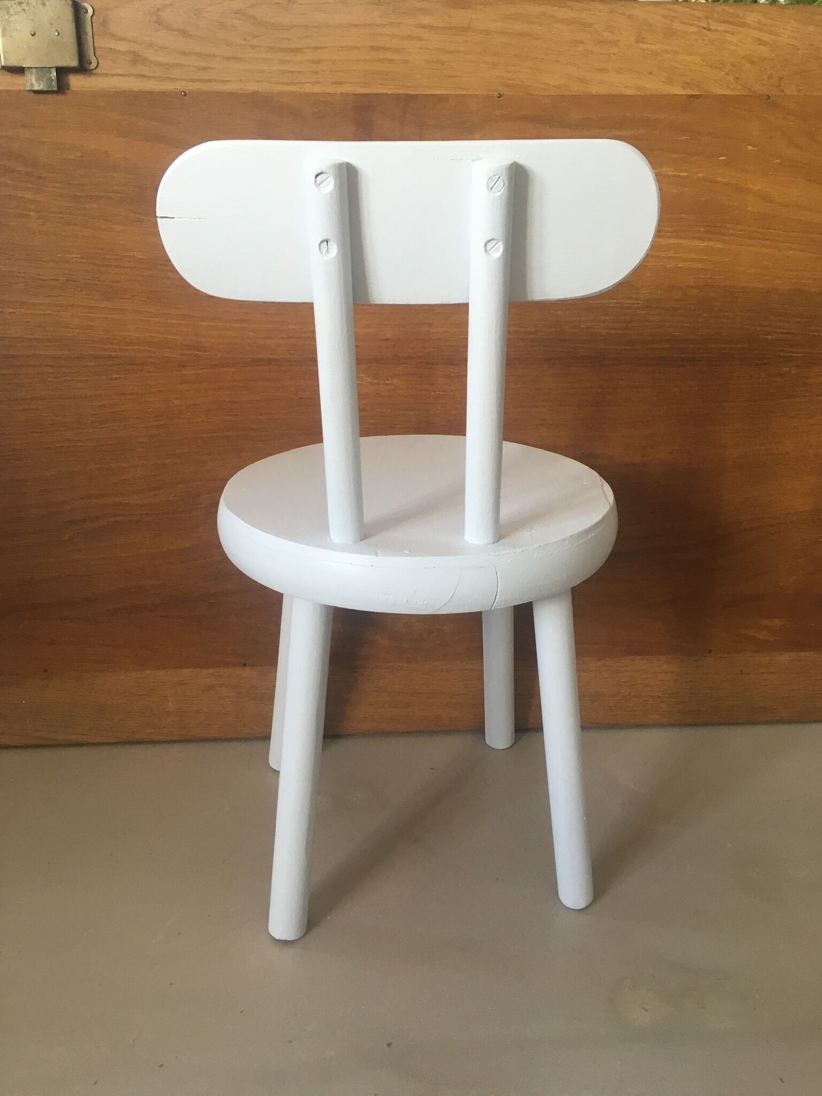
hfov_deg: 48.2
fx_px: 918
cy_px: 548
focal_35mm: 29
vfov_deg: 61.7
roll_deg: +0.0
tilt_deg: -24.0
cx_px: 411
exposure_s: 1/33
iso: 40
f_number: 2.2
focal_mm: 4.15
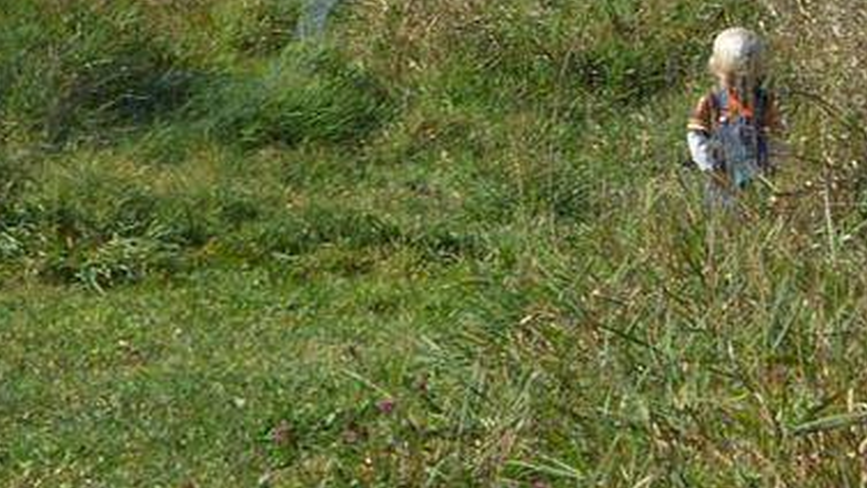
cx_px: 722
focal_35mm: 226
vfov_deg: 5.4
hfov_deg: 9.5
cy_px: 53
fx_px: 5195
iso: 100
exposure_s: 1/150
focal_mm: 19.6
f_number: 9.19
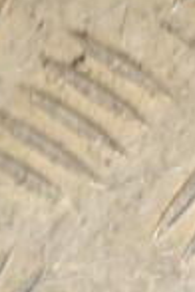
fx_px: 2584
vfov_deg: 6.5
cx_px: 515
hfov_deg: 4.2
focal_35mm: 318
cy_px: 310
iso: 400
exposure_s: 1/80
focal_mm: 52
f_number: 5.6
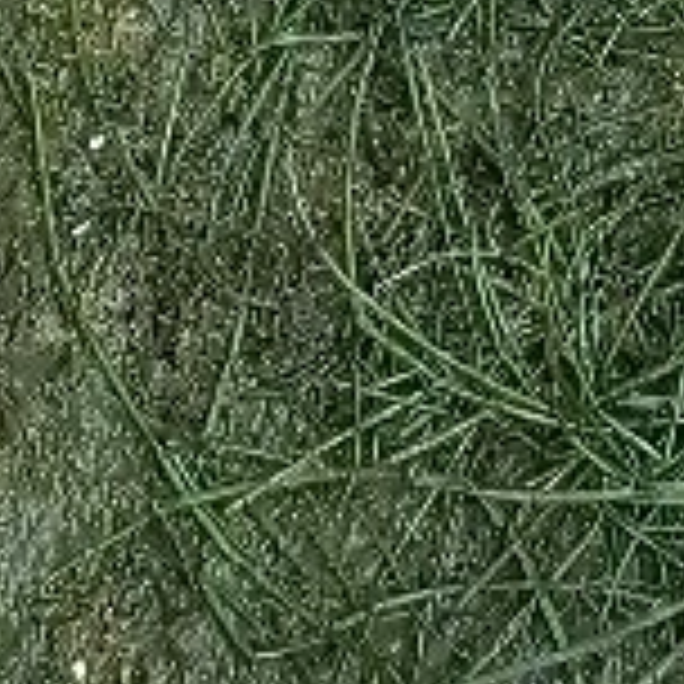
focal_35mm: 178
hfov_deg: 8.9
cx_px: 1611
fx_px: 3979
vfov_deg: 7.4
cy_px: -1933
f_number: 1.8
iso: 50
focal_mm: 5.54
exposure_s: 1/370
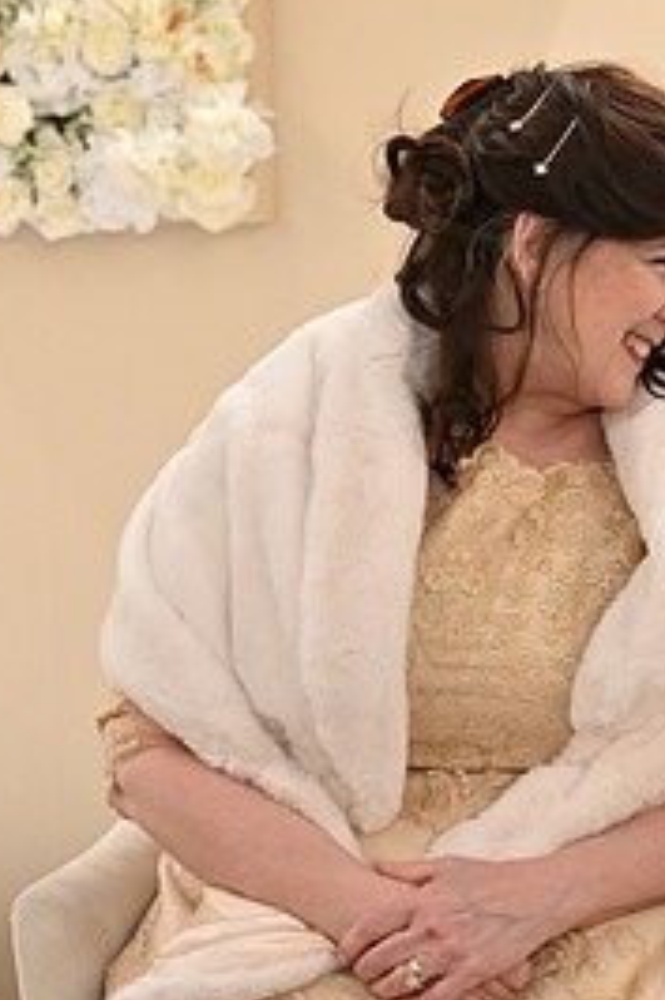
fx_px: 3024
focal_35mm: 109
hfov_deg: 12.2
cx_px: 853
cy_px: 568
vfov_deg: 18.8
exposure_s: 1/100
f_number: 4
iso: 3200
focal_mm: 50
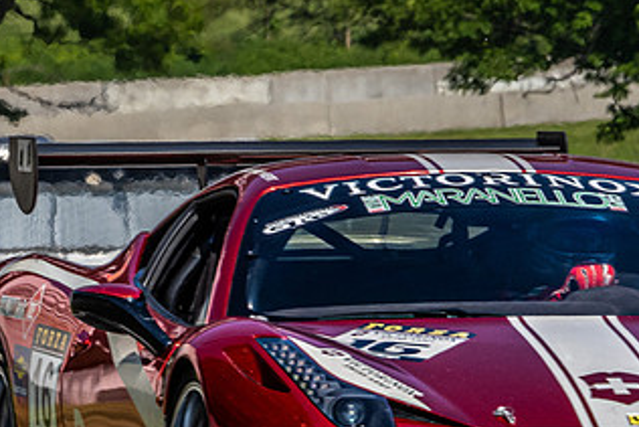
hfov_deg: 1.5
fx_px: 25038
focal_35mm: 1410
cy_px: 299
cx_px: 381
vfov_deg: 1.0
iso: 400
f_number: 13
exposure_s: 1/500
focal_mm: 300
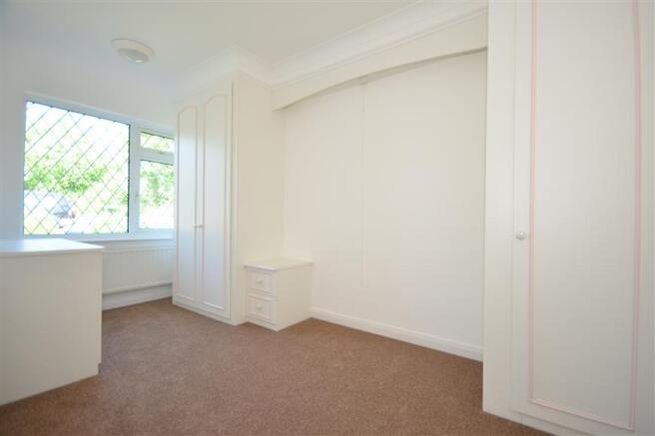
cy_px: 218
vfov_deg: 77.3
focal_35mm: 15
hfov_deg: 100.4
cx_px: 328
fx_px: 273
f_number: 5
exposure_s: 1/40
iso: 200
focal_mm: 10
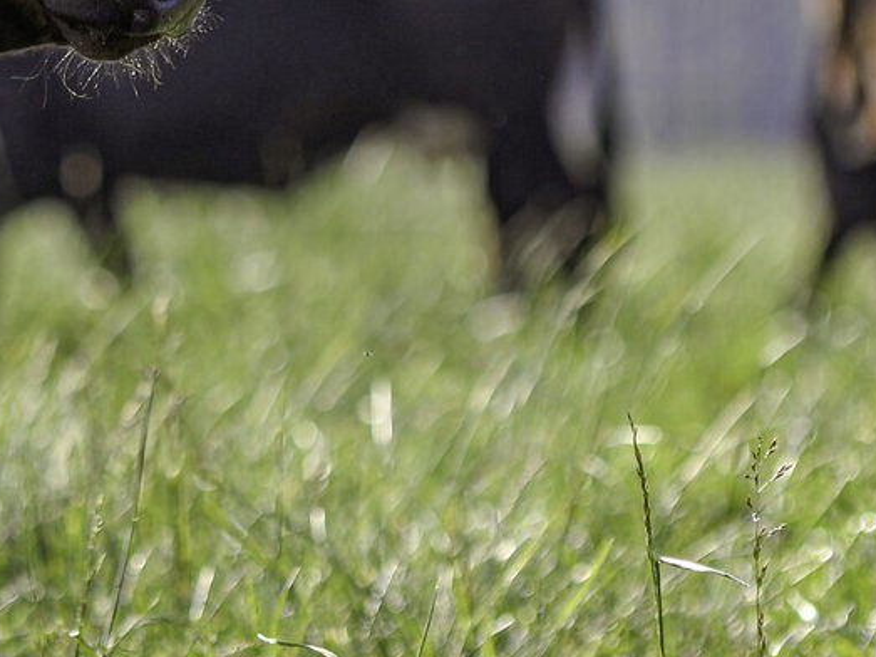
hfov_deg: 2.9
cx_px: -8
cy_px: -1
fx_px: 17103
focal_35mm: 676
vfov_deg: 2.2
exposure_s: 1/1250
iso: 160
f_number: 3.2
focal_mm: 140
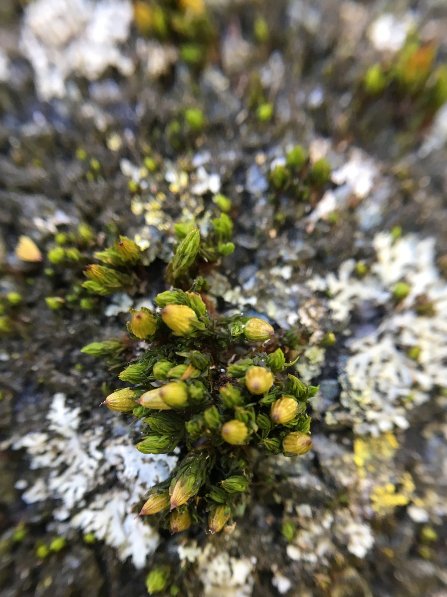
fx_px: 672
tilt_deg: -21.4
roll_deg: +0.3
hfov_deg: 36.8
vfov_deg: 47.4
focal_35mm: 39
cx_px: 210
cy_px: 373
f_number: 2.2
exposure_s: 1/30
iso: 50
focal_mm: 4.15
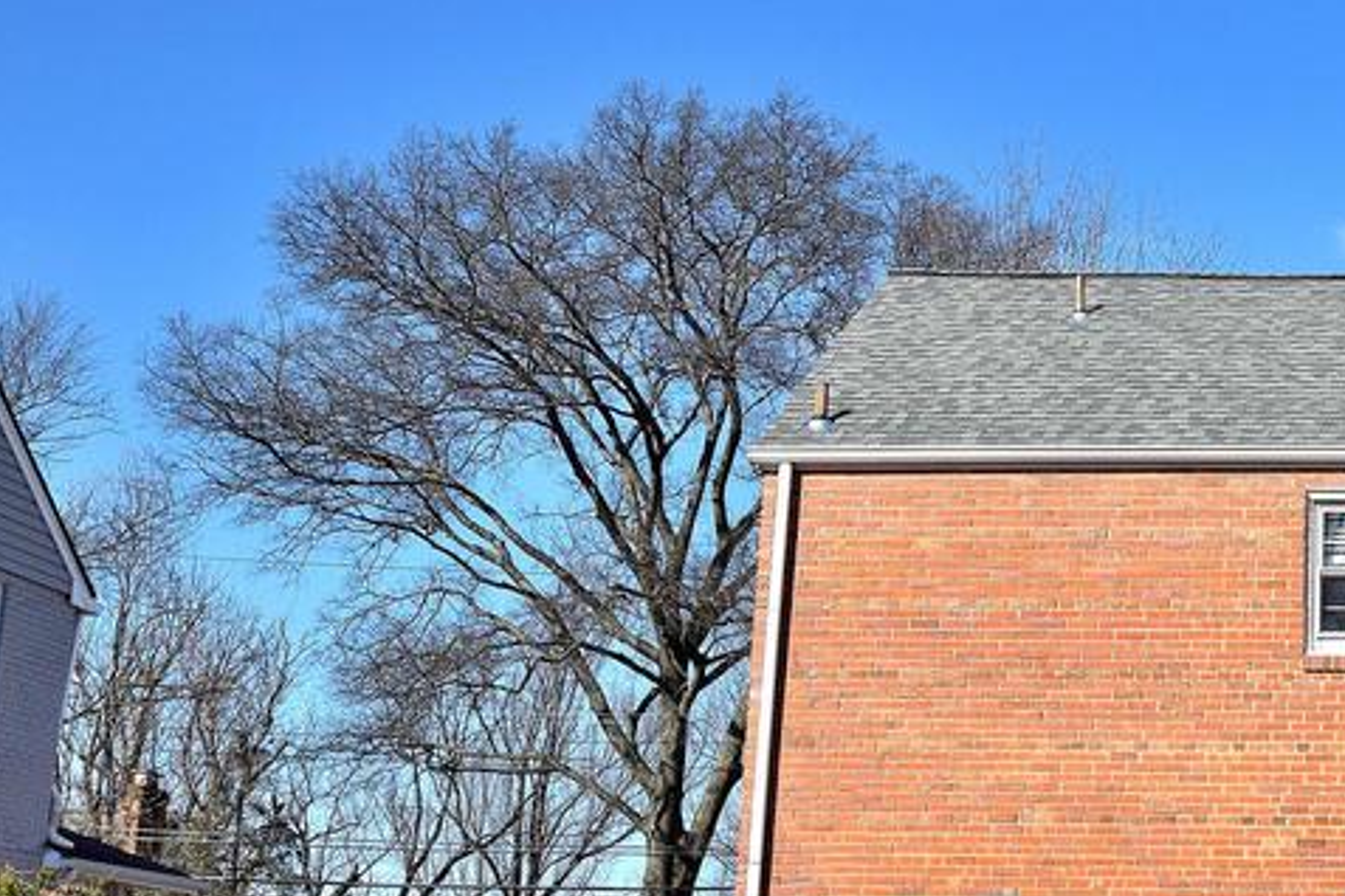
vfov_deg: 23.3
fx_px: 2167
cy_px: 587
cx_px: 1382
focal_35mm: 58
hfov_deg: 31.6
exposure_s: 1/400
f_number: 10
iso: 200
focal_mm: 18
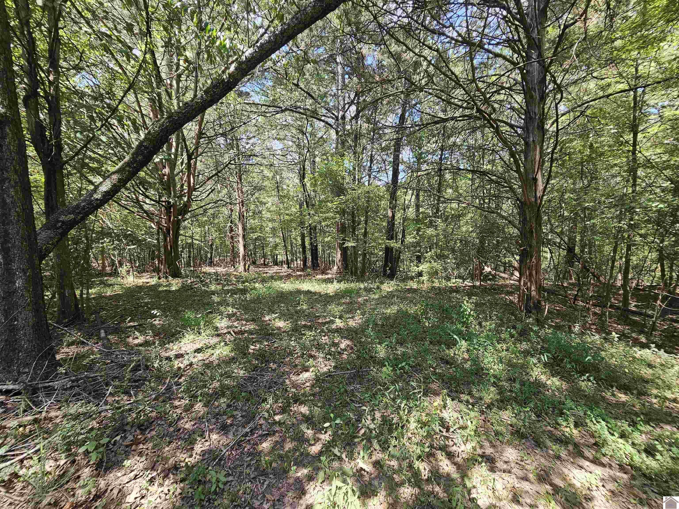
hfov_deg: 106.2
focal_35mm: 13
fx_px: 255
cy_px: 254
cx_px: 340
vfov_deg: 89.9
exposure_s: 1/120
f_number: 2.2
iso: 50
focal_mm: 2.2
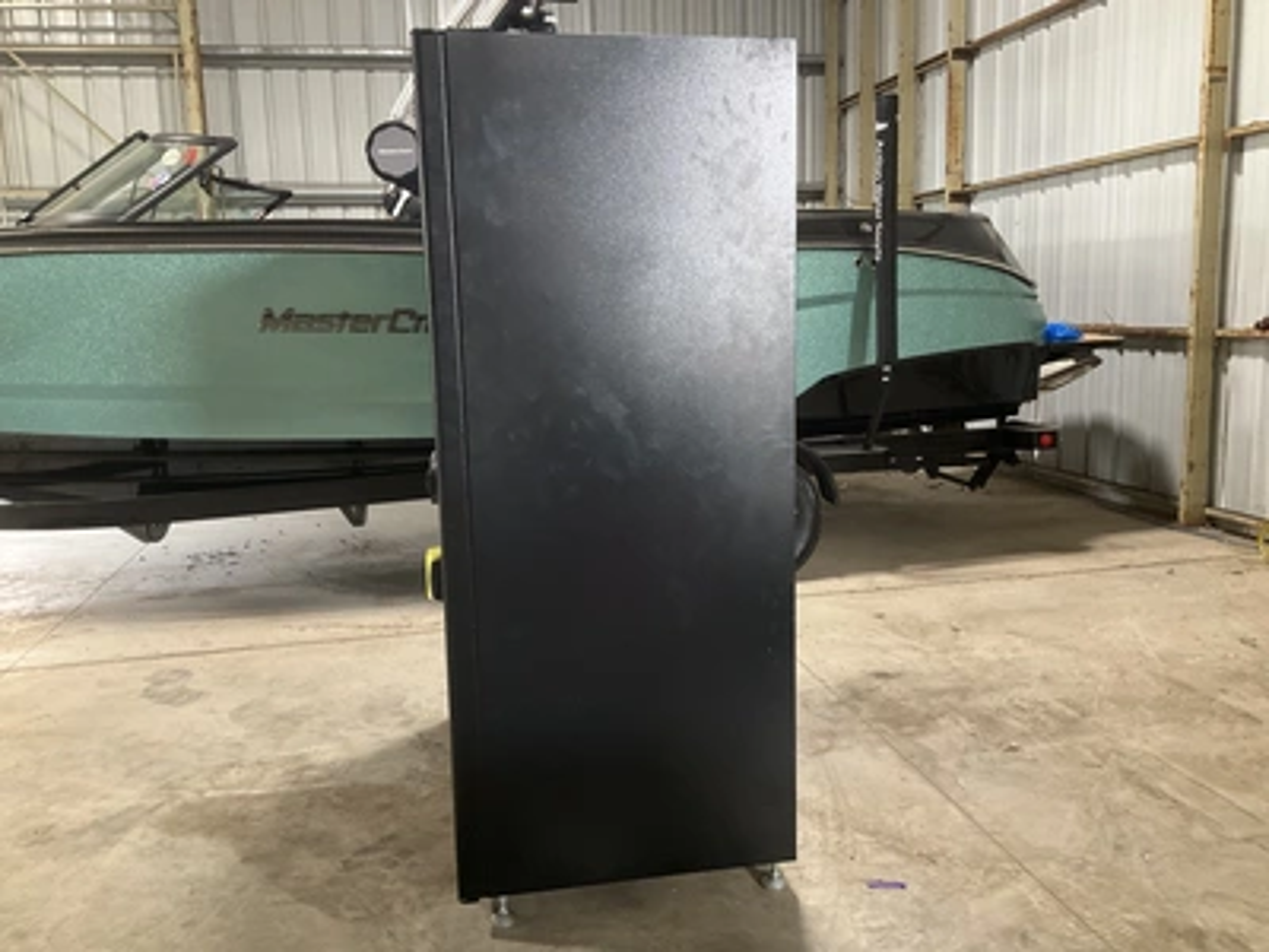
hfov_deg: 61.7
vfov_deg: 48.2
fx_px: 1063
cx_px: 634
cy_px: 476
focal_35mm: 29
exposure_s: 1/60
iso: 160
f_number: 1.8
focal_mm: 3
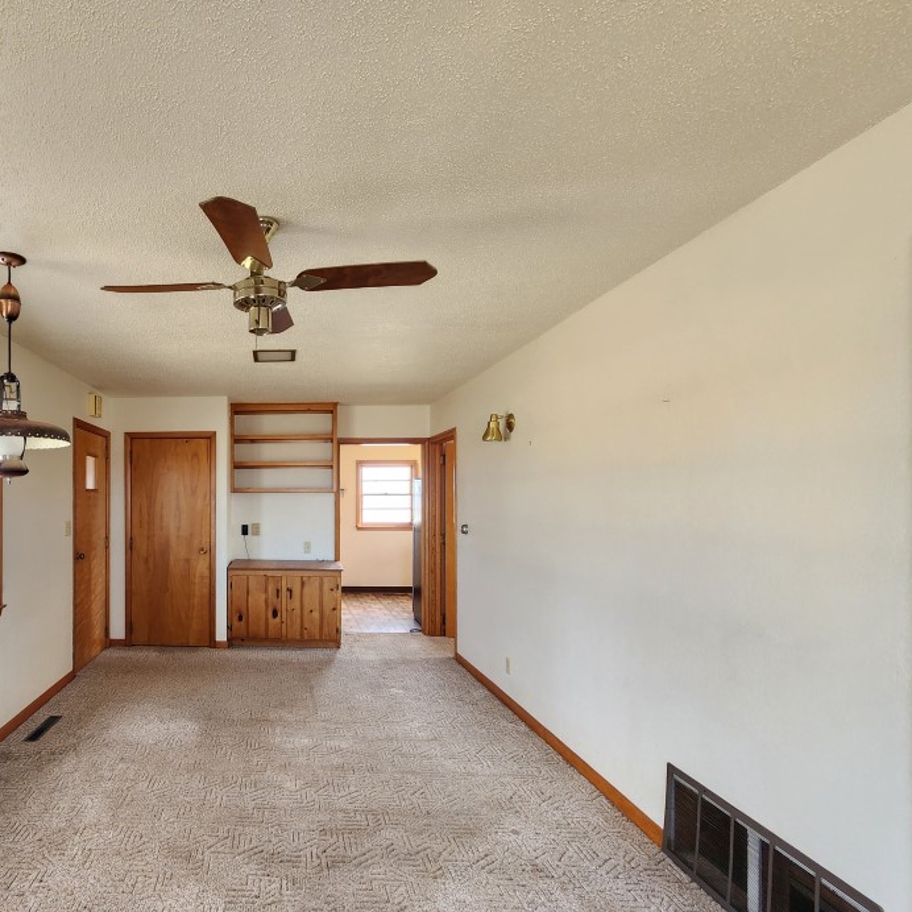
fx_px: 507
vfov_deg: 83.7
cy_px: 498
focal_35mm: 17
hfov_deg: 78.5
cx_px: 242
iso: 200
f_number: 2.2
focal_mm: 2.2
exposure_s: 1/60
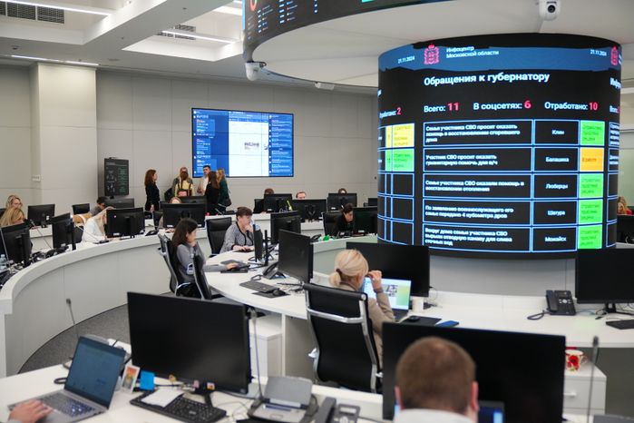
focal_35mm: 35
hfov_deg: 54.4
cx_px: 317
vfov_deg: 37.9
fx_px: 616
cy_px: 212
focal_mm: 35
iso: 2500
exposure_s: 1/640
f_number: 2.8
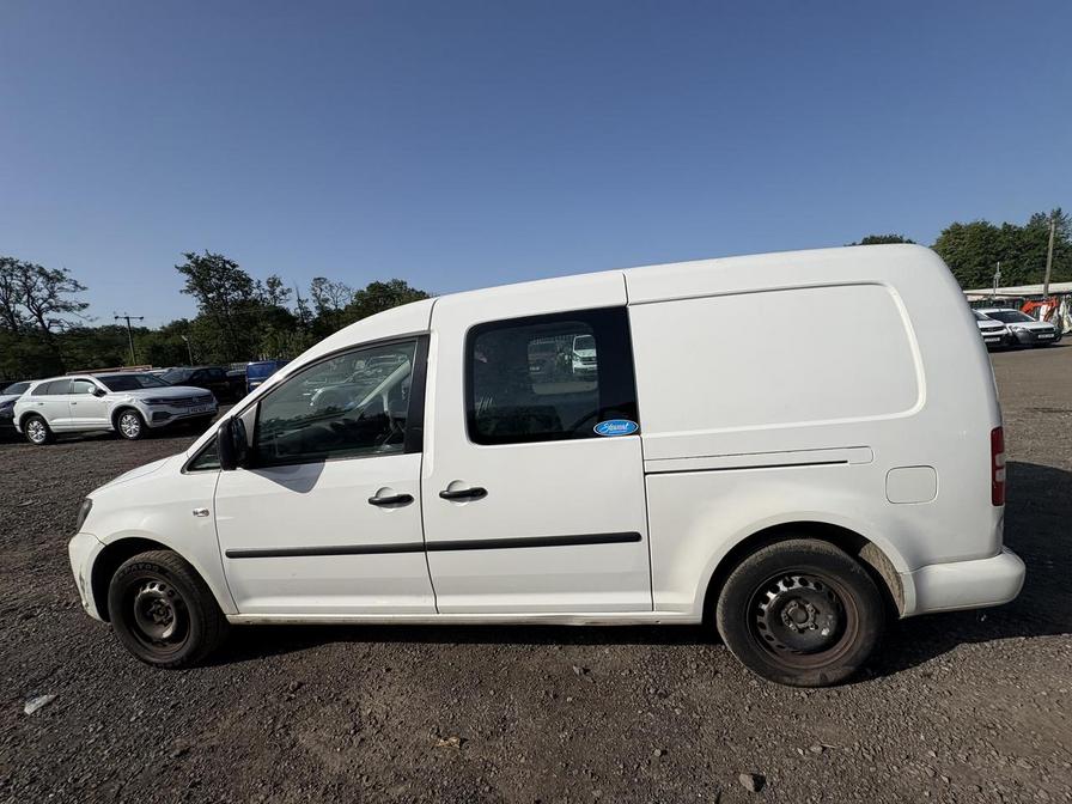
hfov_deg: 102.1
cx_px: 536
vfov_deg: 85.7
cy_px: 402
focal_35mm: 14
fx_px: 434
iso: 50
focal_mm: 2.22
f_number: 2.2
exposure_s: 1/4132
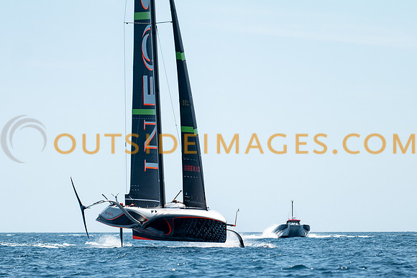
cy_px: 193
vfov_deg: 4.9
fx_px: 3221
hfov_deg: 7.4
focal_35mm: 278
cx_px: 209
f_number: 2.8
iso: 100
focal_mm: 200
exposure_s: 1/3200
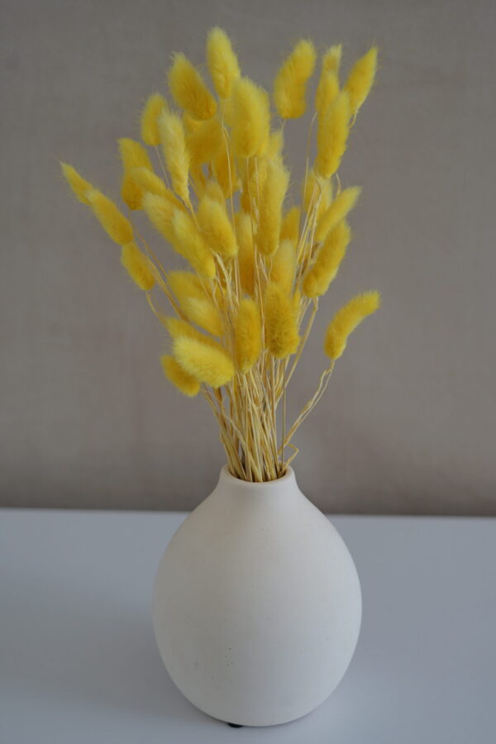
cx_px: 248
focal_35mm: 50
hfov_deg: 27.0
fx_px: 1033
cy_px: 372
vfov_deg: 39.6
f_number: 3.5
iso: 100
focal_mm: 50
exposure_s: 1/40
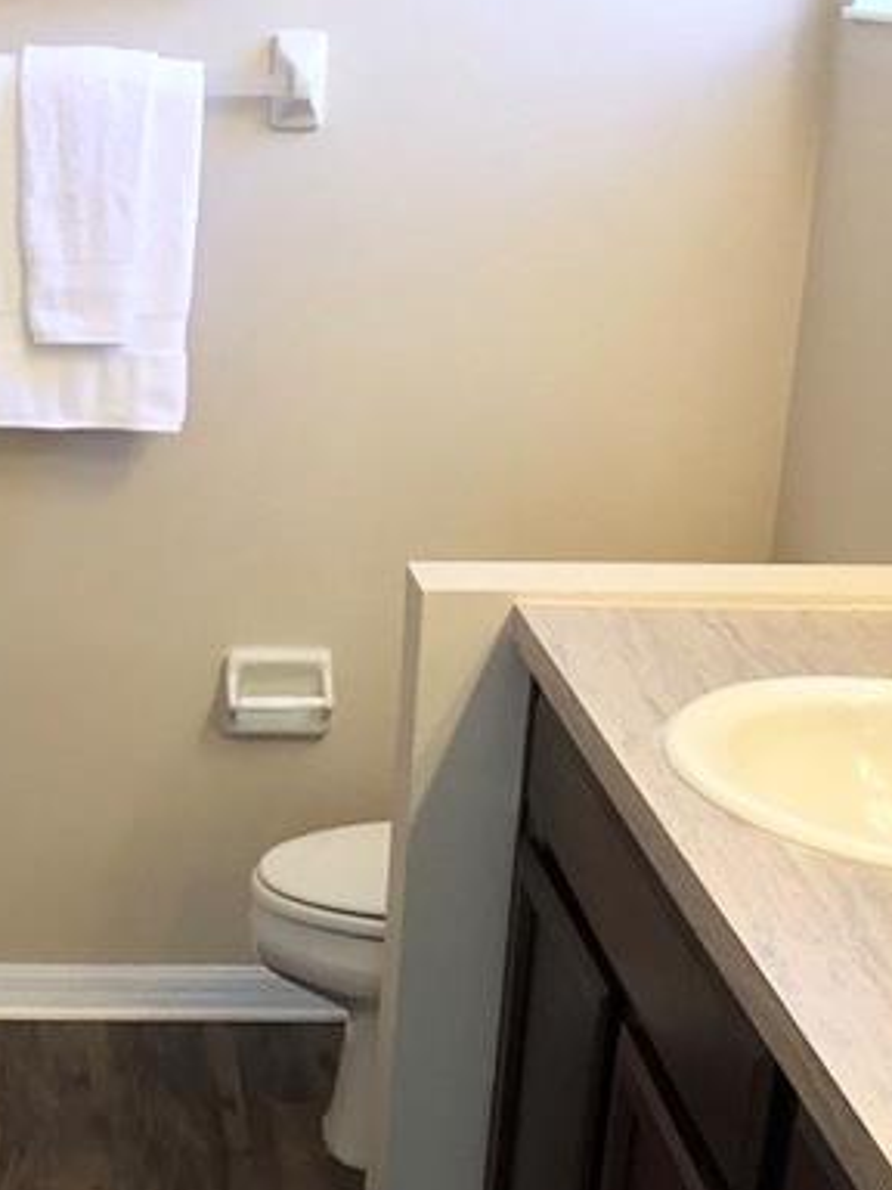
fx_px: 3333
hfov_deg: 15.1
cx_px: 65
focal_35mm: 97
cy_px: 917
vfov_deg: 20.1
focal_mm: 3.3
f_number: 2.4
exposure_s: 1/30
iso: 50
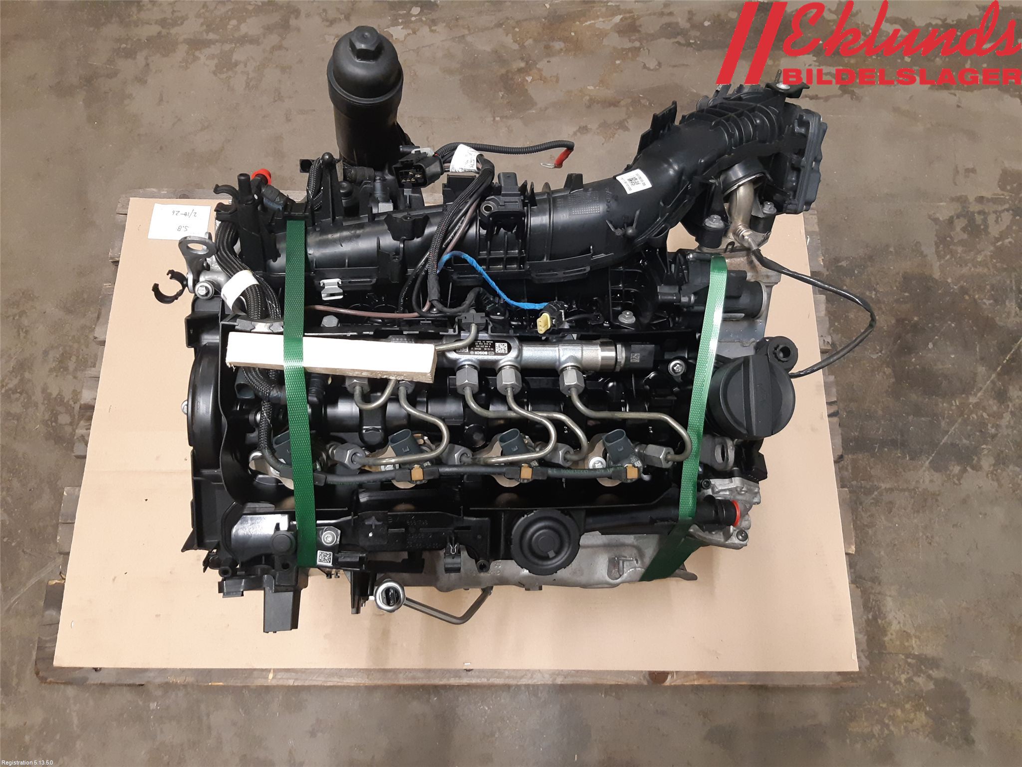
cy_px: 384
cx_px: 511
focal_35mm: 26
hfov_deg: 67.3
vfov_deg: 53.1
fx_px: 768
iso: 200
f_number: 1.7
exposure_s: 1/50
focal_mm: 3.93
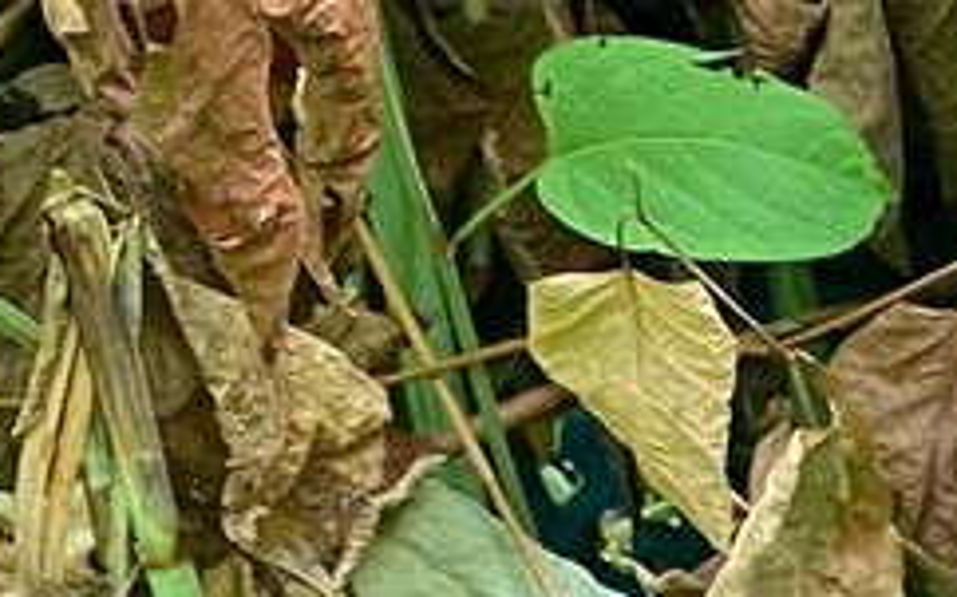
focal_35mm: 164
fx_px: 4275
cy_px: 1313
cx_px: 2282
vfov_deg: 7.6
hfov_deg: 10.9
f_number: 1.8
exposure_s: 1/94
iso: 125
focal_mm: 4.25
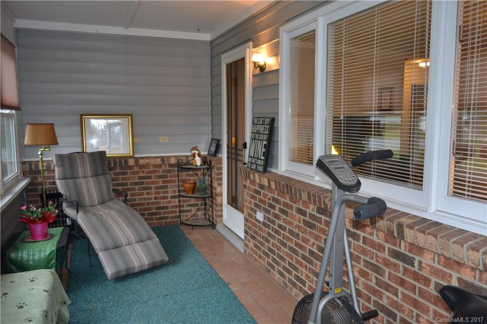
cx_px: 244
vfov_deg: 47.9
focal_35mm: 27
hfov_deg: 67.4
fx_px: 365
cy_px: 162
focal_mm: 18
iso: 560
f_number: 3.5
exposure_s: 1/60
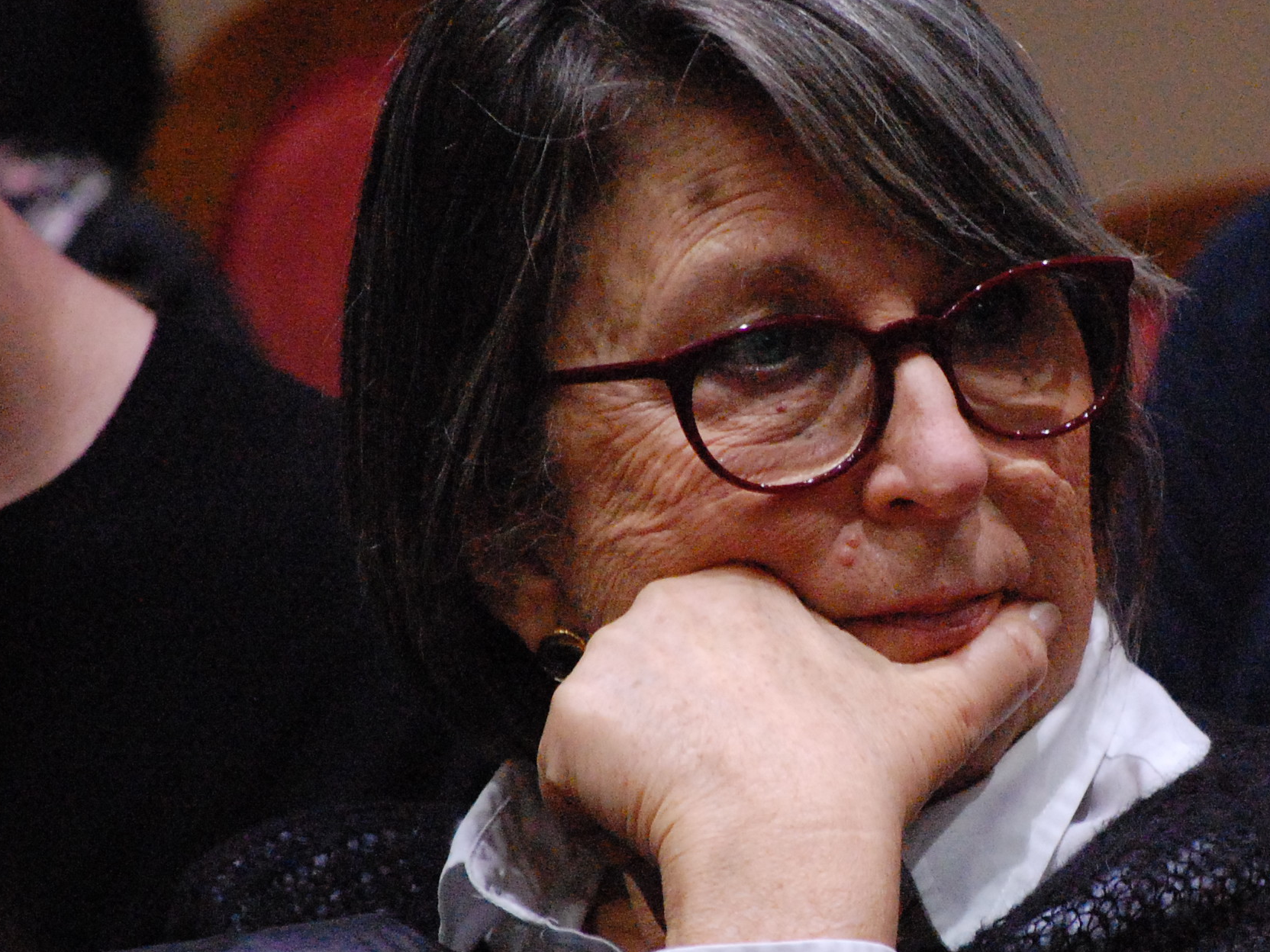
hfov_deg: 3.8
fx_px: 19115
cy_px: 545
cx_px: 1022
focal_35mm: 521
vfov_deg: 2.9
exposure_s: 1/50
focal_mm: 200
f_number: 5.6
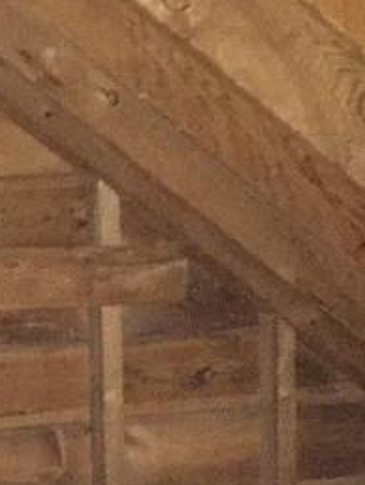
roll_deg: +3.3
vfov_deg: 16.8
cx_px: -132
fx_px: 1614
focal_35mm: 115
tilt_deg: -12.0
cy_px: 449
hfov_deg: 12.4
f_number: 2.2
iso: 1250
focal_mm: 4.15
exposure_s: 1/16
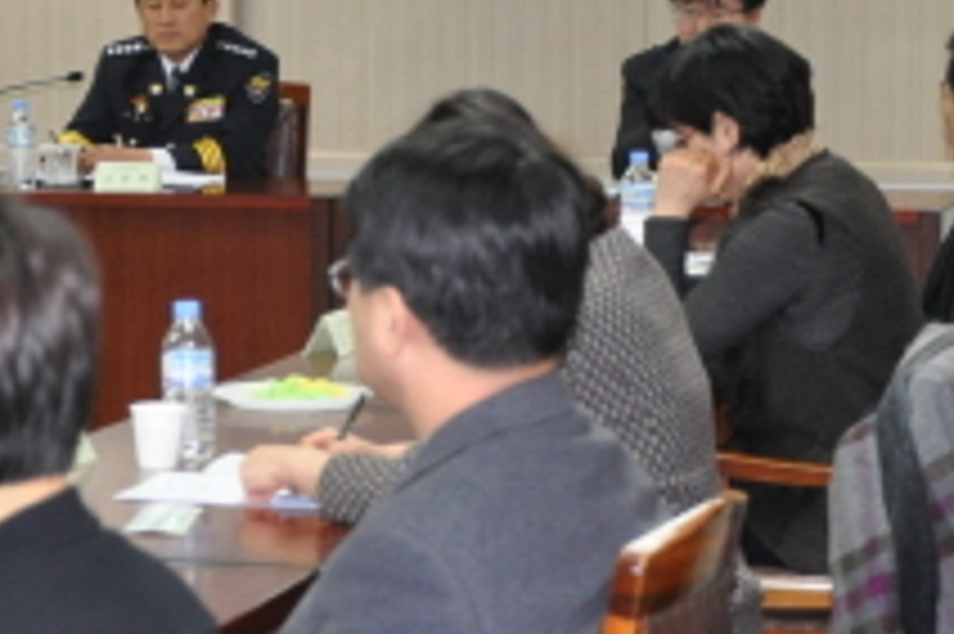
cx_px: 104
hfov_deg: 12.8
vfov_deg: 8.6
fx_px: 4215
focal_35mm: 159
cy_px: 225
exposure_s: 1/80
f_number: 4.8
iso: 800
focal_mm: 45
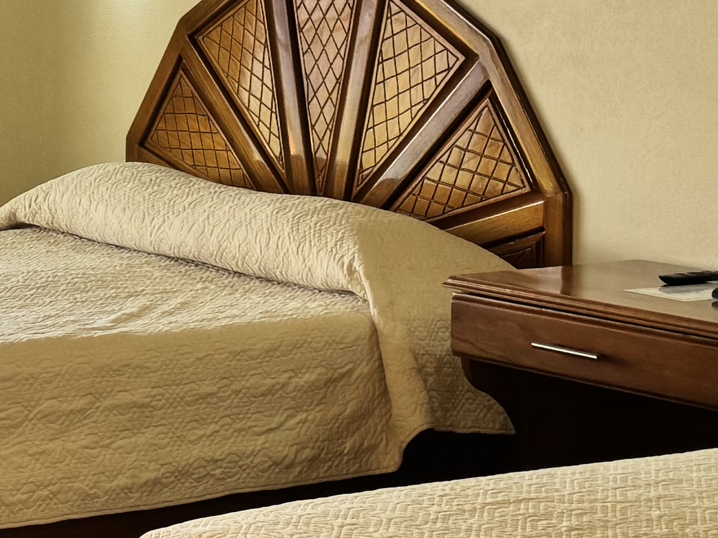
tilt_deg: -2.6
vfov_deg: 11.8
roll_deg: -1.3
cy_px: -27
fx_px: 2571
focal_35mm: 124
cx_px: 5
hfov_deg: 15.6
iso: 64
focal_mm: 6.76
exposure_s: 1/178
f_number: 1.78
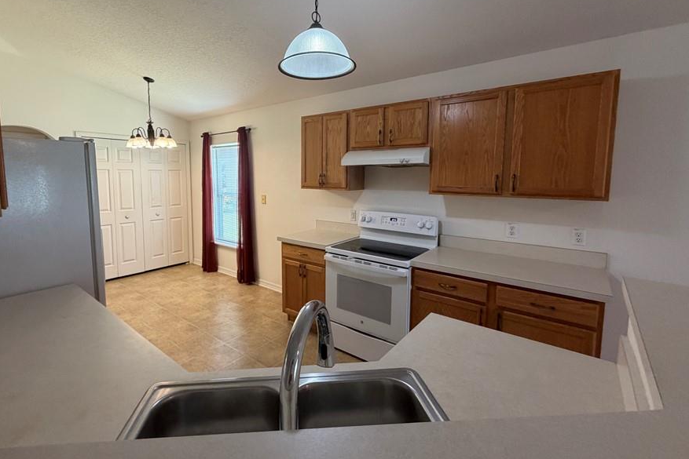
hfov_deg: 93.0
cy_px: 202
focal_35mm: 17
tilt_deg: -5.9
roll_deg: -0.4
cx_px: 313
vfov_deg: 70.2
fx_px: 325
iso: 320
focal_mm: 2.22
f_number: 2.2
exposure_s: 1/120
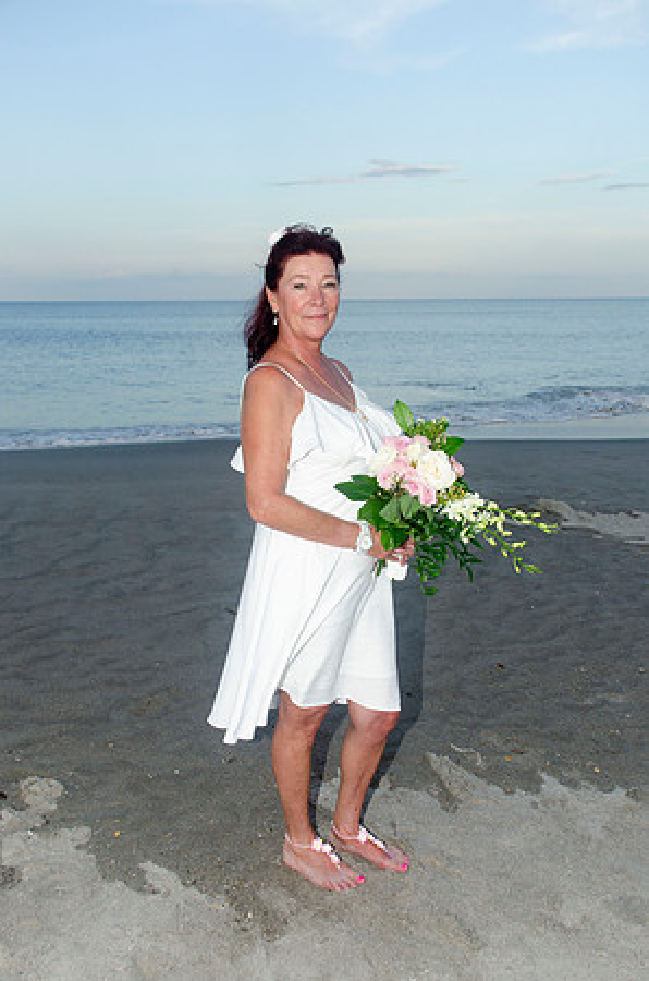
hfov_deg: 36.7
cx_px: 324
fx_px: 978
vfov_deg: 53.2
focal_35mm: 36
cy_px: 490
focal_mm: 24
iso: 200
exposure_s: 1/250
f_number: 6.3
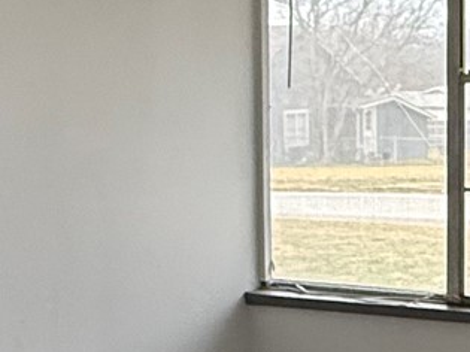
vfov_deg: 16.2
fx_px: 1235
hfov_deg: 19.7
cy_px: 180
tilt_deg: -5.5
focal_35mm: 91
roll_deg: +1.1
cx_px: 621
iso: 250
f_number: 2.2
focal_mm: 2.22
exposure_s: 1/99
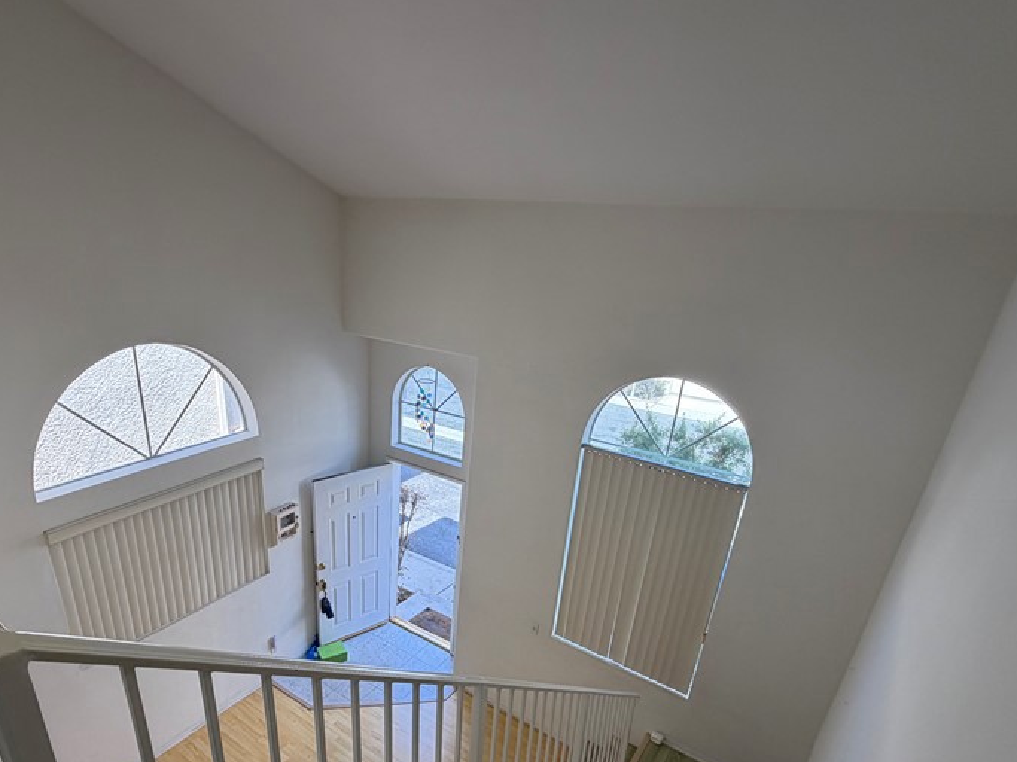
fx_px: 617
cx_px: 420
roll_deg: -2.2
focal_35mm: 21
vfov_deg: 62.2
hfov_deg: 78.3
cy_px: 493
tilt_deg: -24.0
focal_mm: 2.22
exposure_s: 1/120
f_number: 2.2
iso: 64
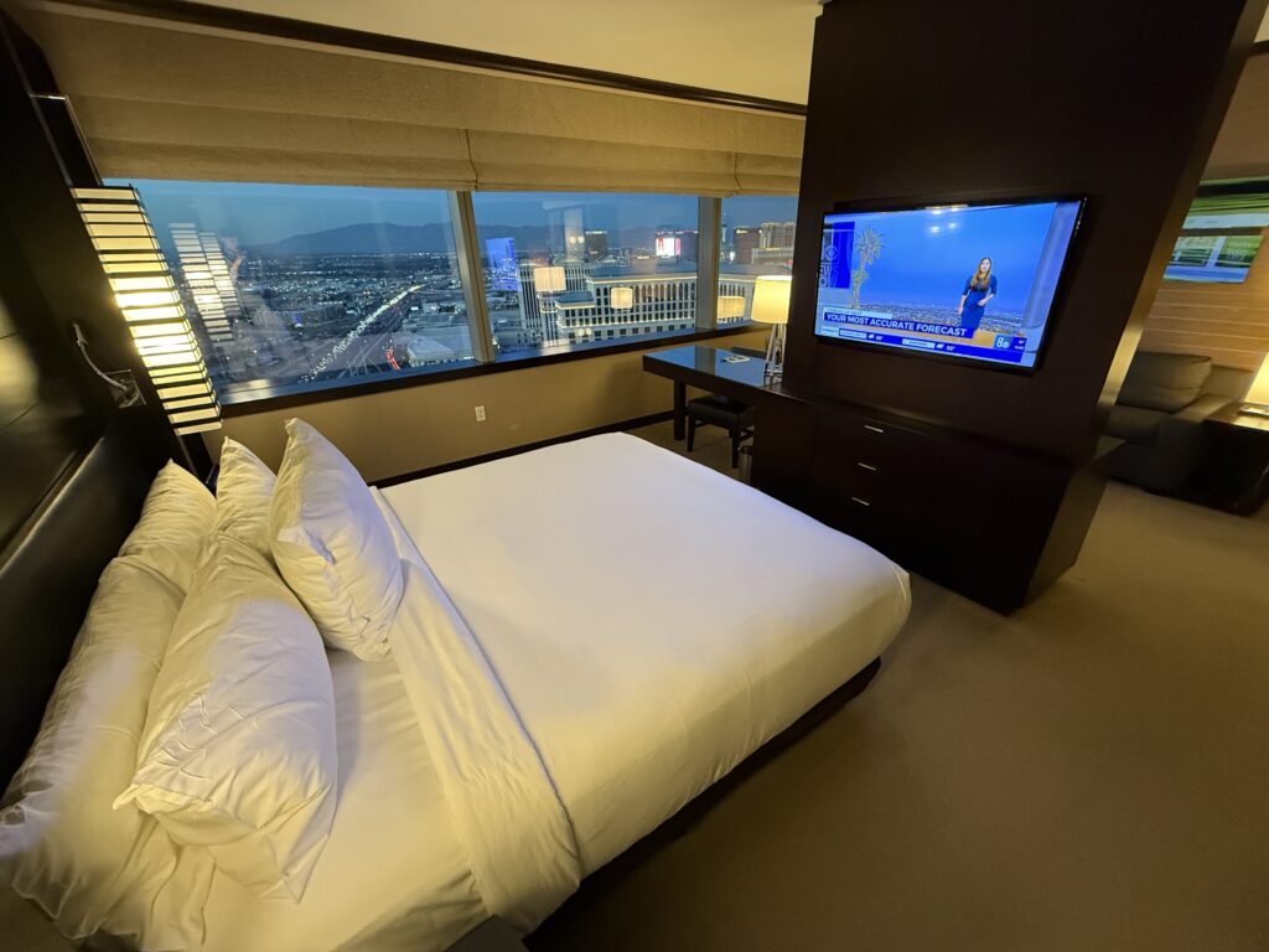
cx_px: 634
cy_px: 476
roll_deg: +2.3
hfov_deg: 102.1
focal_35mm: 14
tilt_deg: -23.5
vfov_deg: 85.7
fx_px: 513
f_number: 2.2
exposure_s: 1/60
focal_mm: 2.22
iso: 640
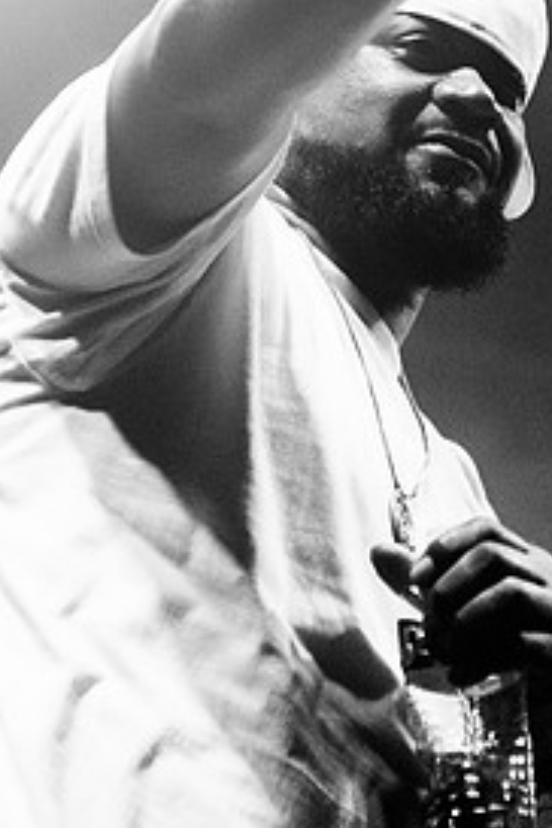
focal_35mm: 173
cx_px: 381
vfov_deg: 11.9
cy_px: 218
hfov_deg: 7.9
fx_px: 3979
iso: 2000
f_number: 3.5
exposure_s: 1/250
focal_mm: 70
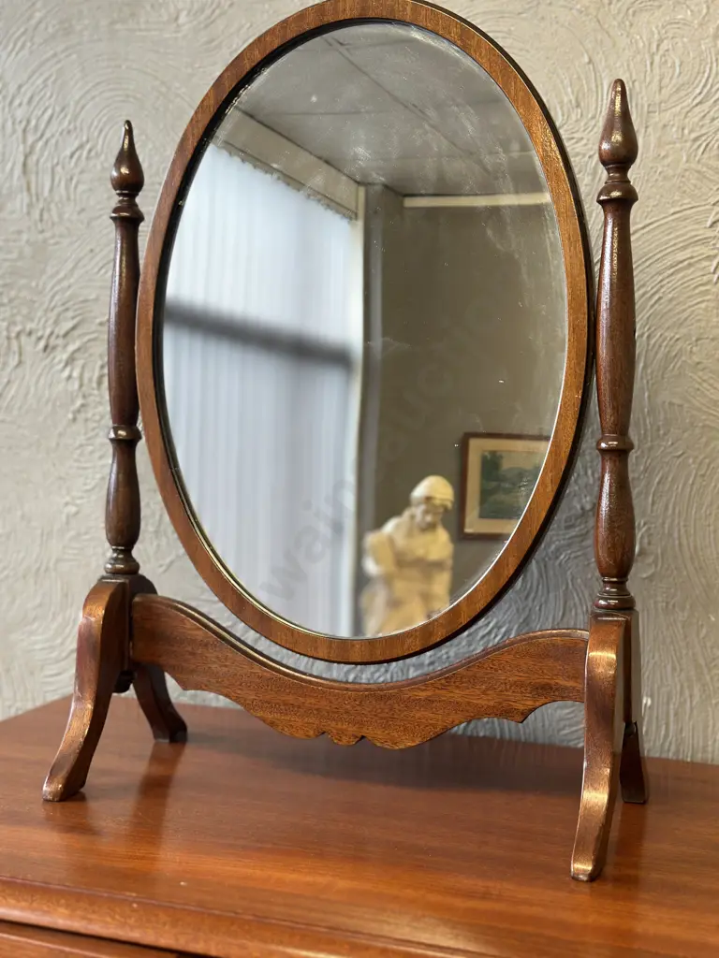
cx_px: 360
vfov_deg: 39.7
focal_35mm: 48
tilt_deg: -3.6
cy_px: 479
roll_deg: -1.0
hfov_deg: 30.3
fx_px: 1329
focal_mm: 6.86
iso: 100
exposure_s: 1/100
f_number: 1.78
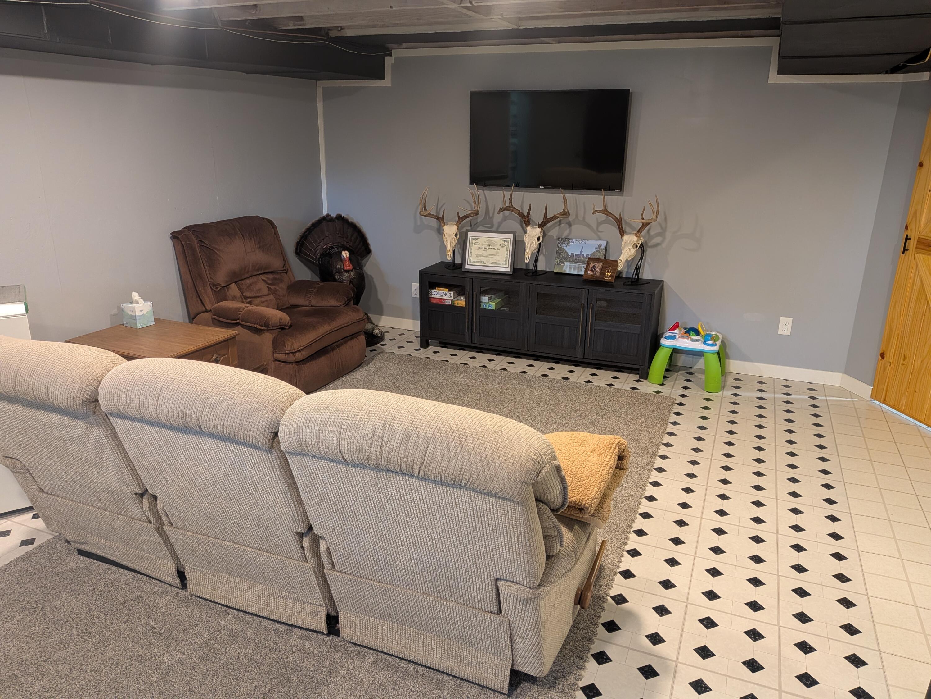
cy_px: 350
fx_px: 645
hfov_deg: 71.6
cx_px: 466
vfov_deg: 56.8
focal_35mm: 24
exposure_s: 1/24
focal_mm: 4.53
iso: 185
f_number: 1.7
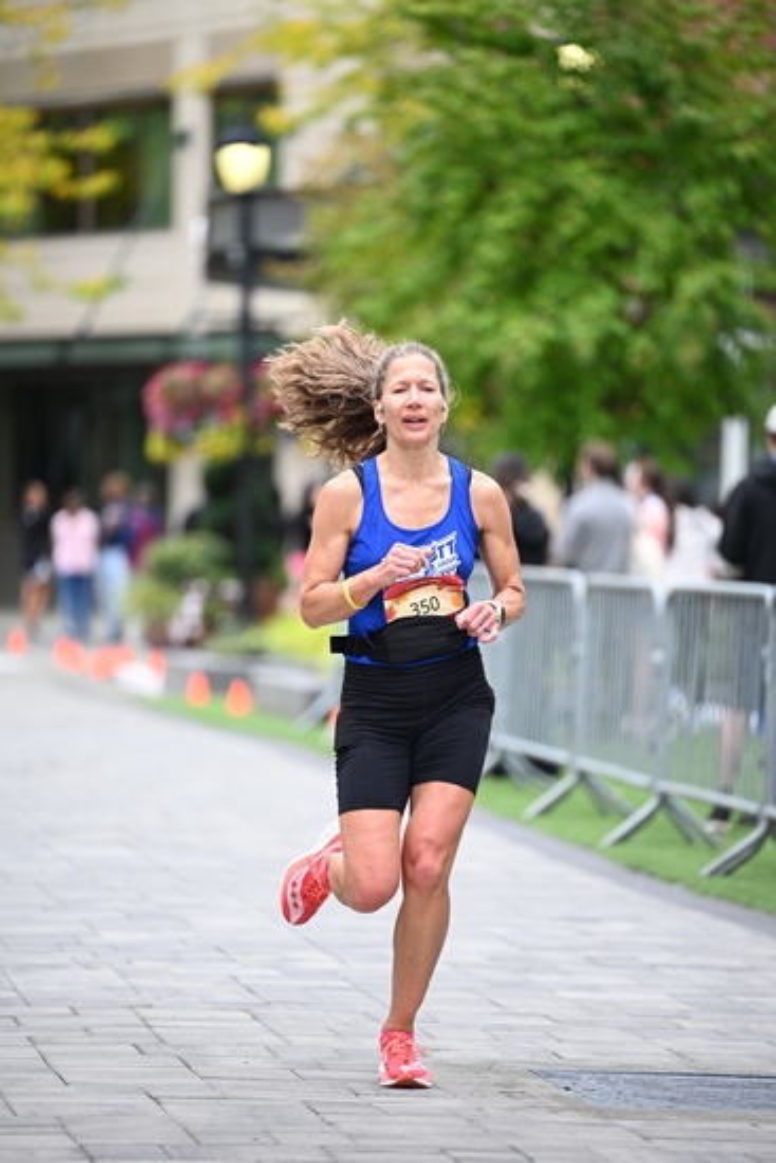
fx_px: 6139
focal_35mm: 190
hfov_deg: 7.2
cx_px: 388
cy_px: 582
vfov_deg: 10.8
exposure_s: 1/1600
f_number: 2.8
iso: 800
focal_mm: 190
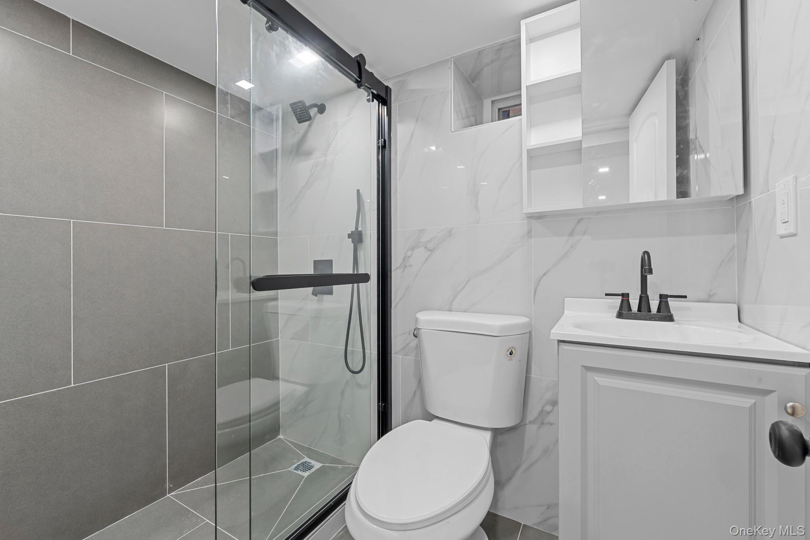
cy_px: 270
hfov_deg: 104.3
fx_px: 315
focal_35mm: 14
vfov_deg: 81.2
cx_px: 405
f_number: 10
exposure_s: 1/5
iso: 500
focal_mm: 14
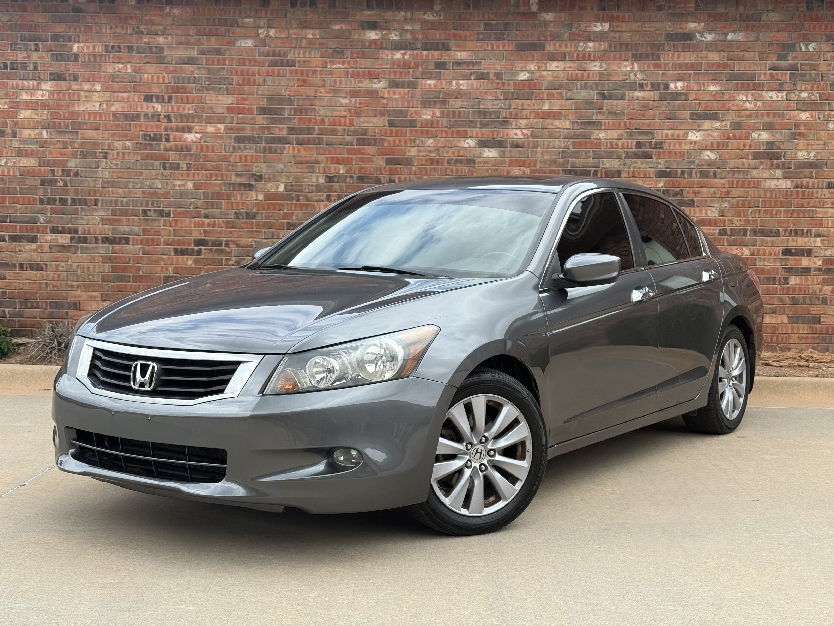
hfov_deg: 39.7
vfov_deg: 30.3
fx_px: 1156
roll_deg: -1.0
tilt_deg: -2.2
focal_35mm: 48
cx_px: 417
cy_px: 313
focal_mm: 6.76
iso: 80
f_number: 1.78
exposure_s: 1/1678
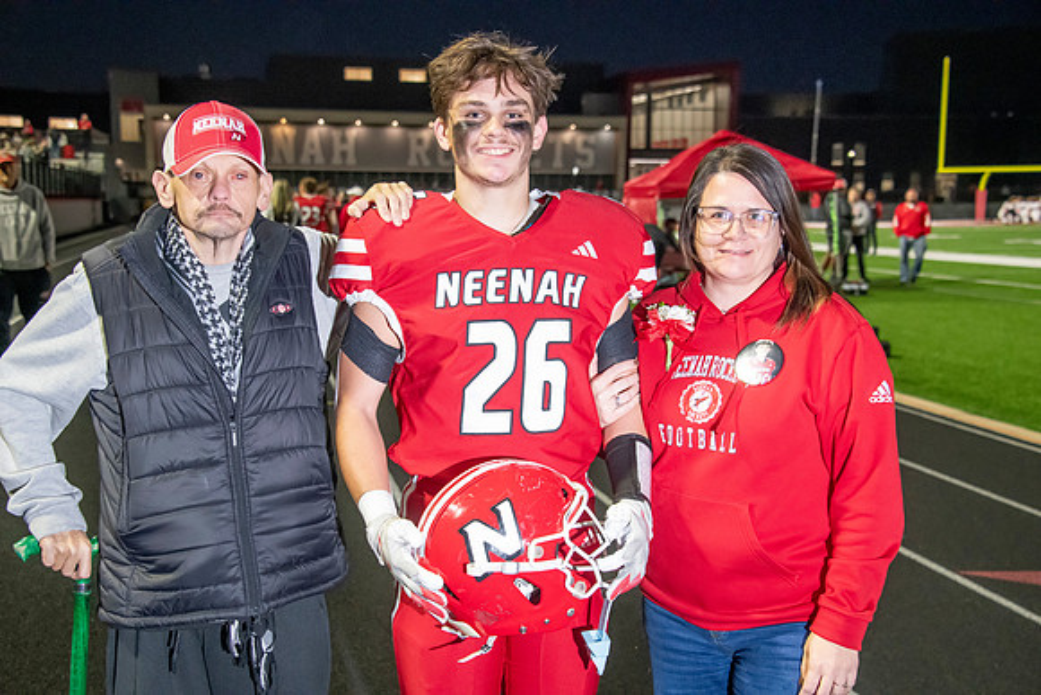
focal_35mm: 56
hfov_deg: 35.6
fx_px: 1620
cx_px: 520
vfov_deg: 24.2
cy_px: 348
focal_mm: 56
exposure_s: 1/160
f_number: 5.6
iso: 5000
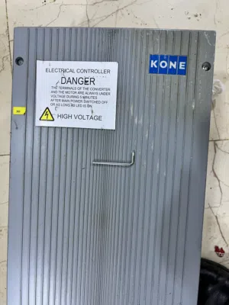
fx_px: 229
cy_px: 152
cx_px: 114
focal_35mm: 26
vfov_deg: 67.3
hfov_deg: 53.1
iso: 125
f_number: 1.5
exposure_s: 1/91
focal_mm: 5.7
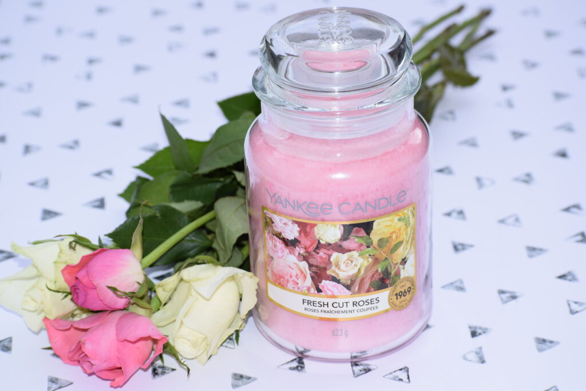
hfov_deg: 19.5
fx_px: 1709
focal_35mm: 105
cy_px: 196
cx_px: 293
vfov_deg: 13.0
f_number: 7.1
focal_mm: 70
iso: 100
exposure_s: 1/200
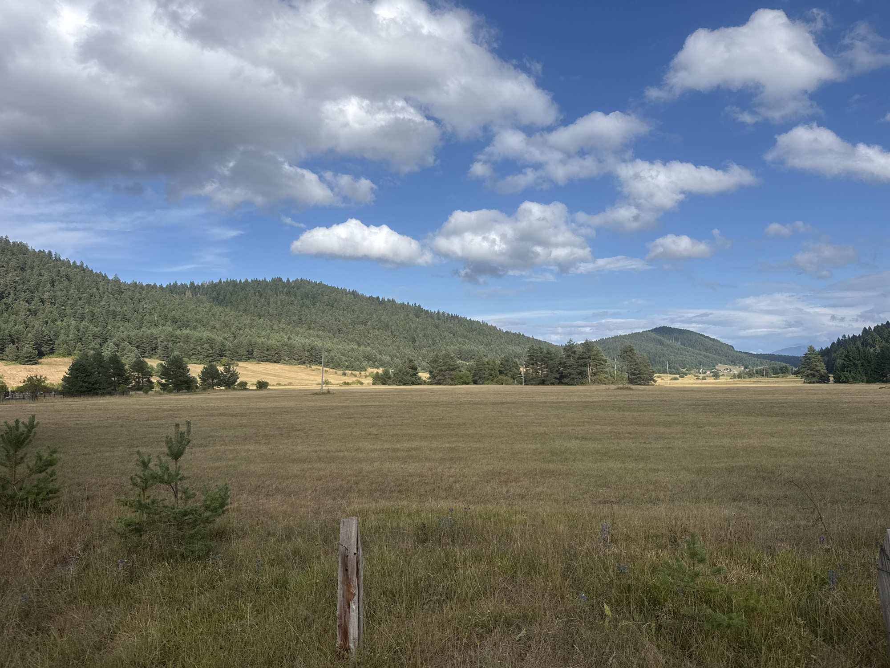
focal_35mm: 24
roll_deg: +0.5
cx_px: 445
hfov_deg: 71.6
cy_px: 334
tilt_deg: +4.0
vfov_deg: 56.8
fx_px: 617
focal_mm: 6.76
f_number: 1.78
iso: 80
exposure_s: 1/5814
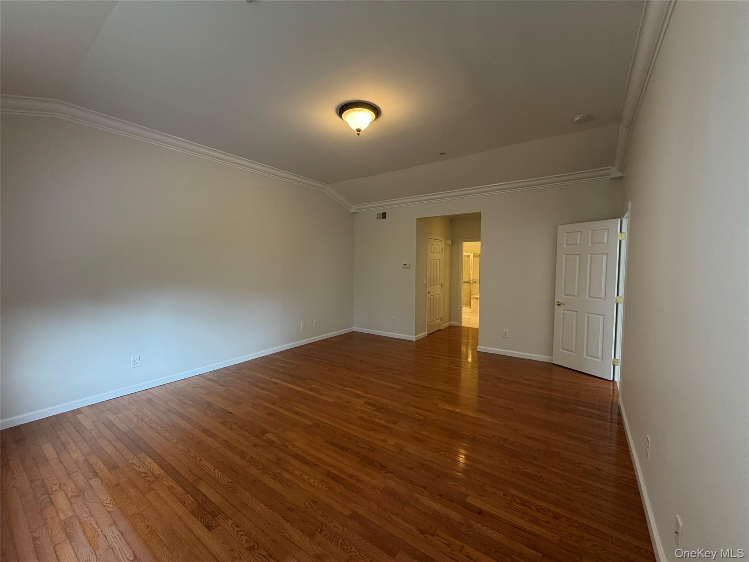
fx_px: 303
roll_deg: +0.4
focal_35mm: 14
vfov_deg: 85.7
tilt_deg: -3.1
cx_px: 374
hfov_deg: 102.1
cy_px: 281
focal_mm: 2.22
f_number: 2.2
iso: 160
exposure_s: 1/60
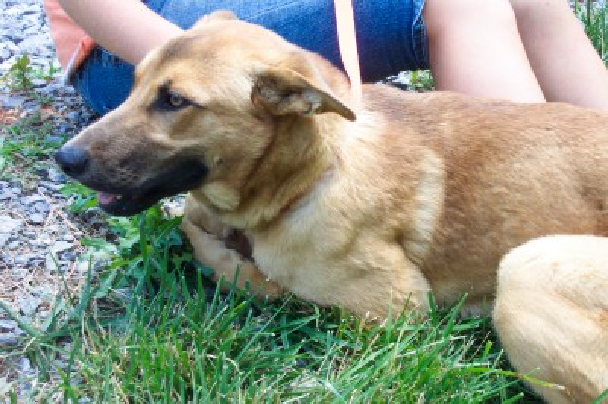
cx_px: 304
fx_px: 1367
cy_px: 202
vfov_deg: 16.8
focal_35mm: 81
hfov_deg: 25.1
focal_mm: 16.4
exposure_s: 1/250
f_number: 4
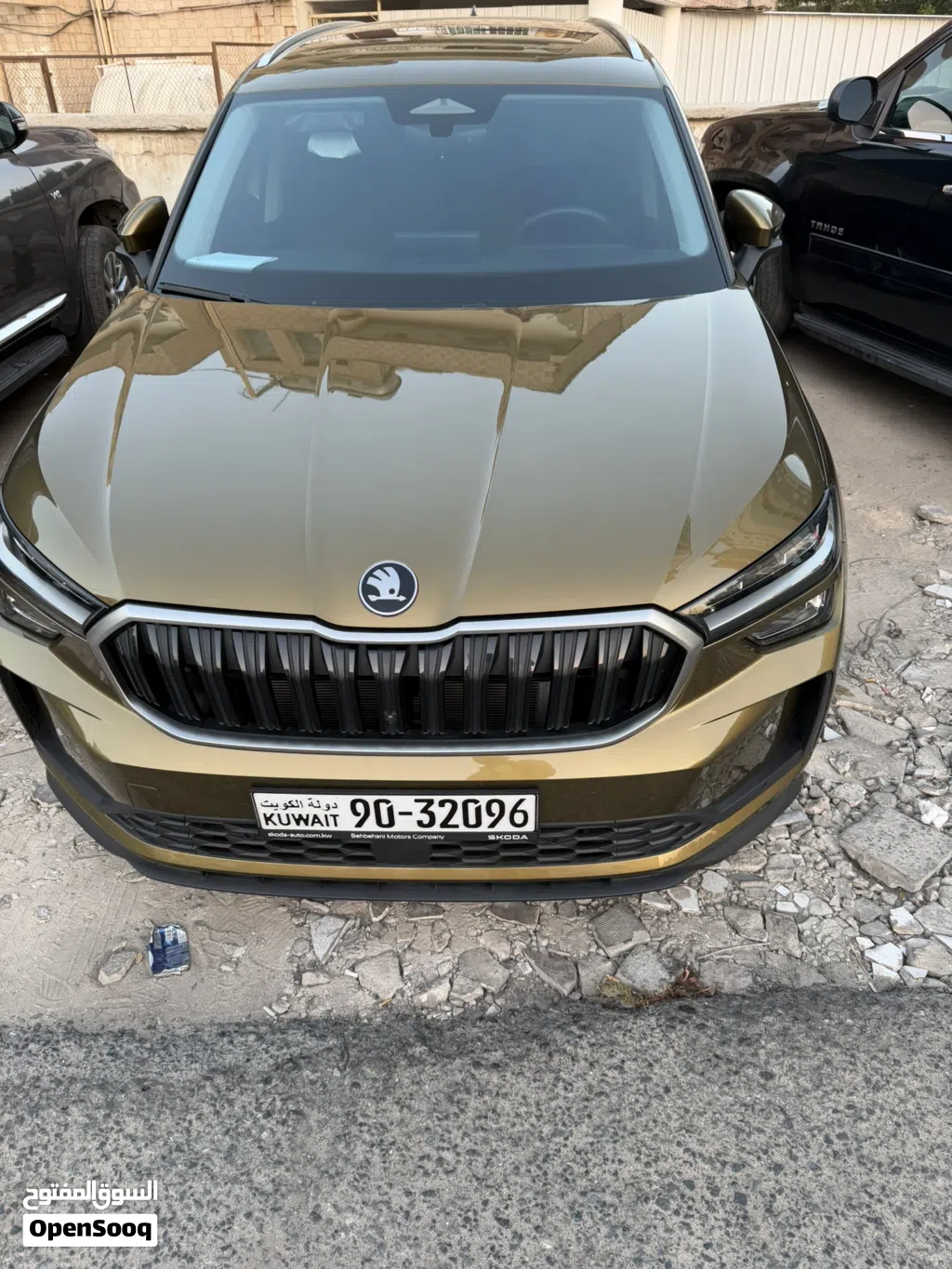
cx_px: 476
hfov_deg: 56.8
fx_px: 880
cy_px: 634
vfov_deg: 71.6
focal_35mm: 24
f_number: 1.78
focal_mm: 6.76
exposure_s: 1/121
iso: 160
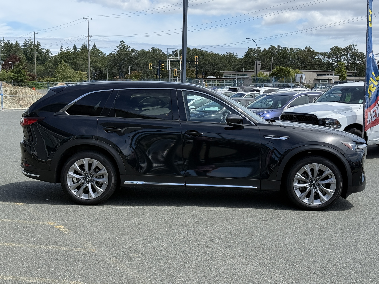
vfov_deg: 30.3
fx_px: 526
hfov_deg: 39.7
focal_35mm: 48
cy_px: 142
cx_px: 190
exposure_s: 1/2762
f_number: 1.78
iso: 64
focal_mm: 6.76
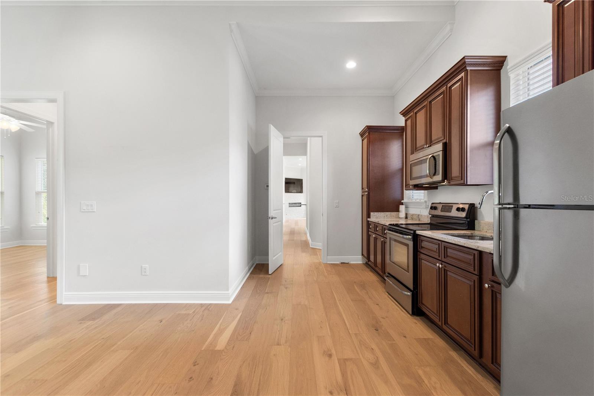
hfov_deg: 100.4
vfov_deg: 77.3
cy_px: 198
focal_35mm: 15
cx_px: 297
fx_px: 247
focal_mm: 10
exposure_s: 1/13
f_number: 4.5
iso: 400
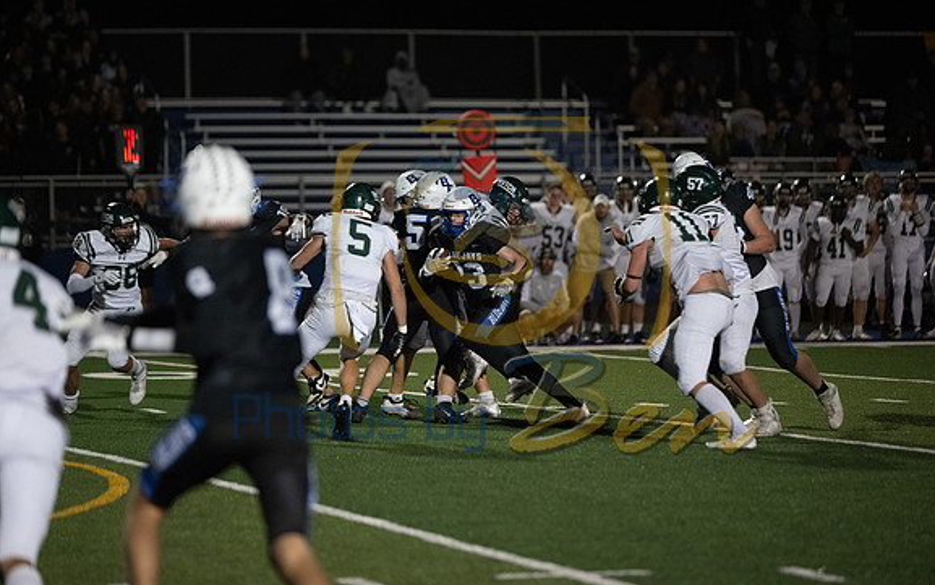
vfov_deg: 6.4
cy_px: 284
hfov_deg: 10.2
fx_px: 5225
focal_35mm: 205
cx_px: 468
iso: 5000
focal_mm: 200
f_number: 2.8
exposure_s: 1/1250
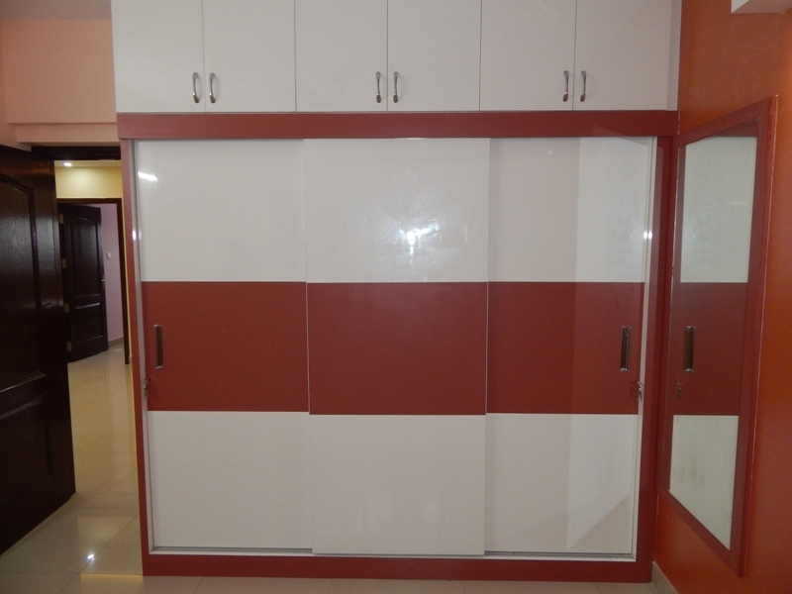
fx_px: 526
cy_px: 297
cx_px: 396
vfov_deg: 58.9
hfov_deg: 73.9
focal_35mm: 23
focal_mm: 4
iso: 200
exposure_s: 1/30
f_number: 3
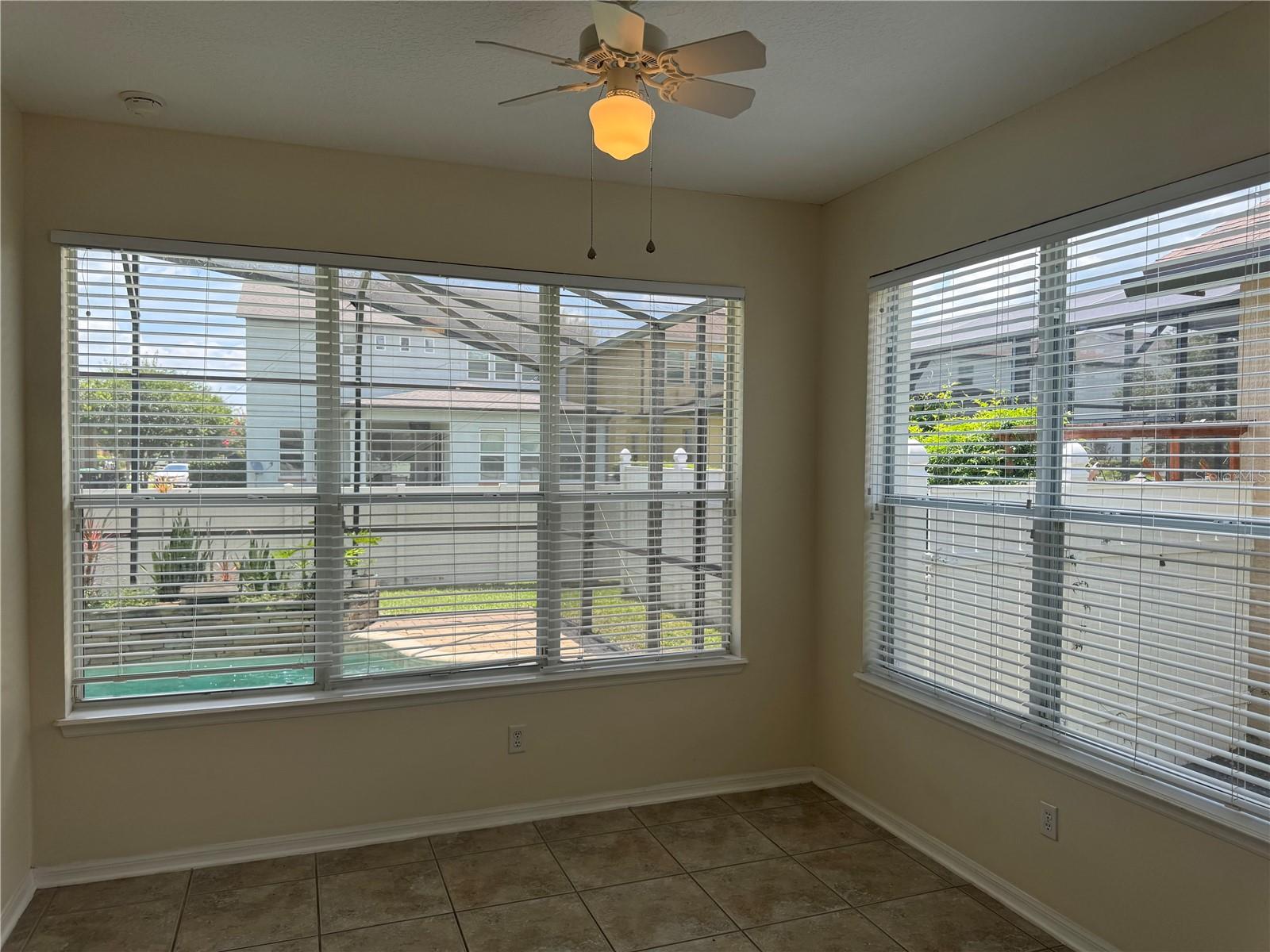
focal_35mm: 24
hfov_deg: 71.6
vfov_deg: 56.8
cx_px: 635
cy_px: 476
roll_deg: -0.5
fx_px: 881
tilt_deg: -1.6
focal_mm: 6.76
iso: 80
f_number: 1.78
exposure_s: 1/876
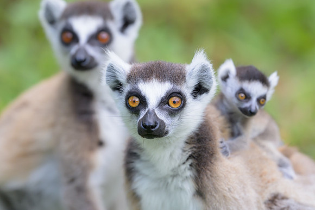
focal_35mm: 496
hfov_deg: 4.2
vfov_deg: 2.8
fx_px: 4335
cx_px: 168
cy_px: 130
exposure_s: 1/1250
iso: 1000
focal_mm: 400
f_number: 4
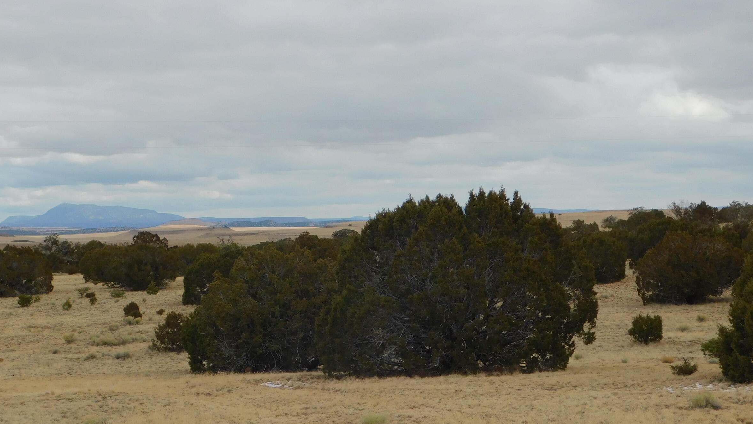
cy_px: 232
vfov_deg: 17.0
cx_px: 311
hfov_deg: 29.7
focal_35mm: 71
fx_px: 1418
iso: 125
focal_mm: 9
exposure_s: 1/800
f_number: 3.8
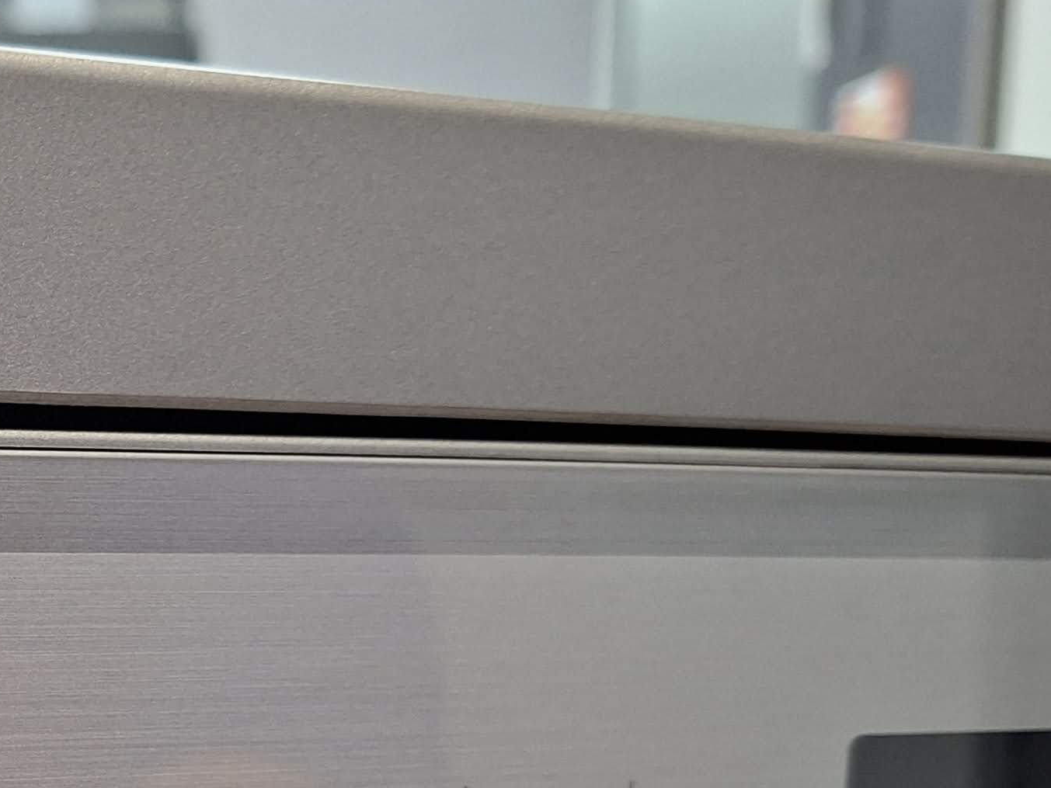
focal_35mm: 68
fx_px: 2065
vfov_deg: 21.0
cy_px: 760
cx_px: -247
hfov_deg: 25.3
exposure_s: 1/50
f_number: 1.8
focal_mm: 5.54
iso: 250
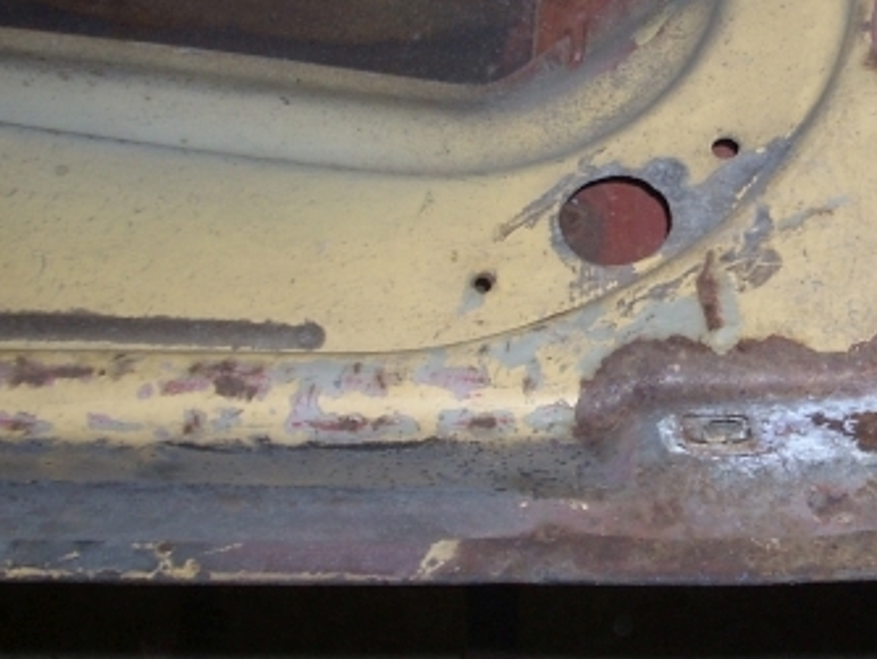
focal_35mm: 83
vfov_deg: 17.7
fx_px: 2104
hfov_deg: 23.0
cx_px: 767
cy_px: 196
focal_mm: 6.2
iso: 64
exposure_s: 1/60
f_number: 2.8
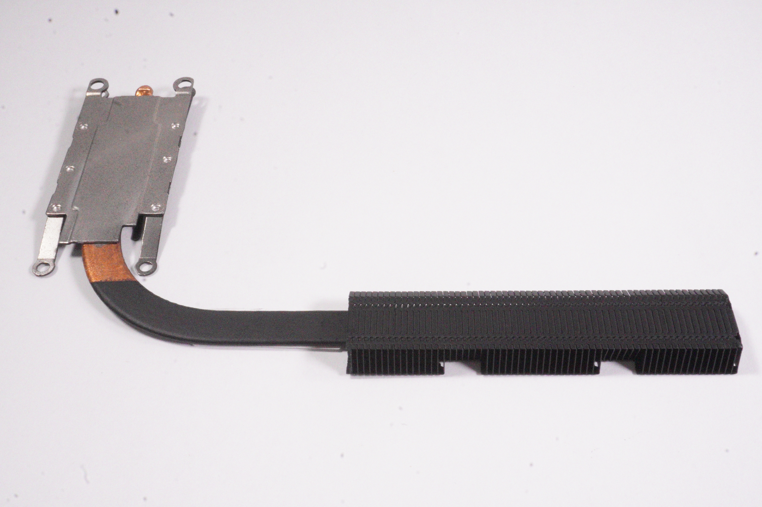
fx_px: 920
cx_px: 381
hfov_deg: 45.0
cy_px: 254
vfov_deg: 30.8
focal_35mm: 44
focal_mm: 29
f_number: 29
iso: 12800
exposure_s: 1/200
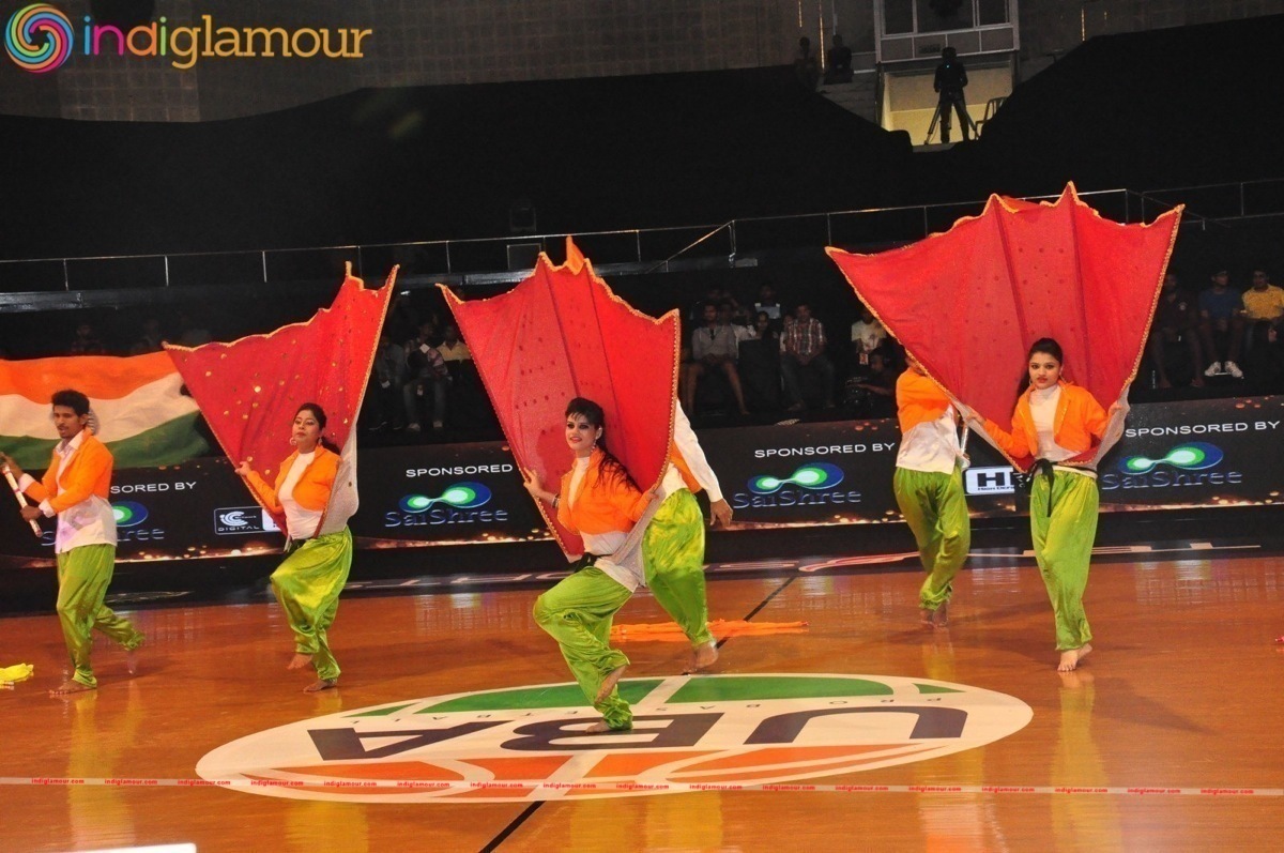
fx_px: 2672
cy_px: 426
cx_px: 642
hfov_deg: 27.0
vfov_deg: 18.1
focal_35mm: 75
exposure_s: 1/125
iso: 3200
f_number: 5
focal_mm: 50
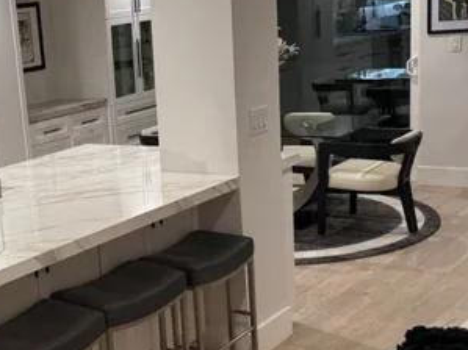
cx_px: 13
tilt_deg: -12.8
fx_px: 811
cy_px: 217
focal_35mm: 60
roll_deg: +7.0
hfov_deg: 30.2
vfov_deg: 24.3
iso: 160
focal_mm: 6.76
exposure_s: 1/120
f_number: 1.78
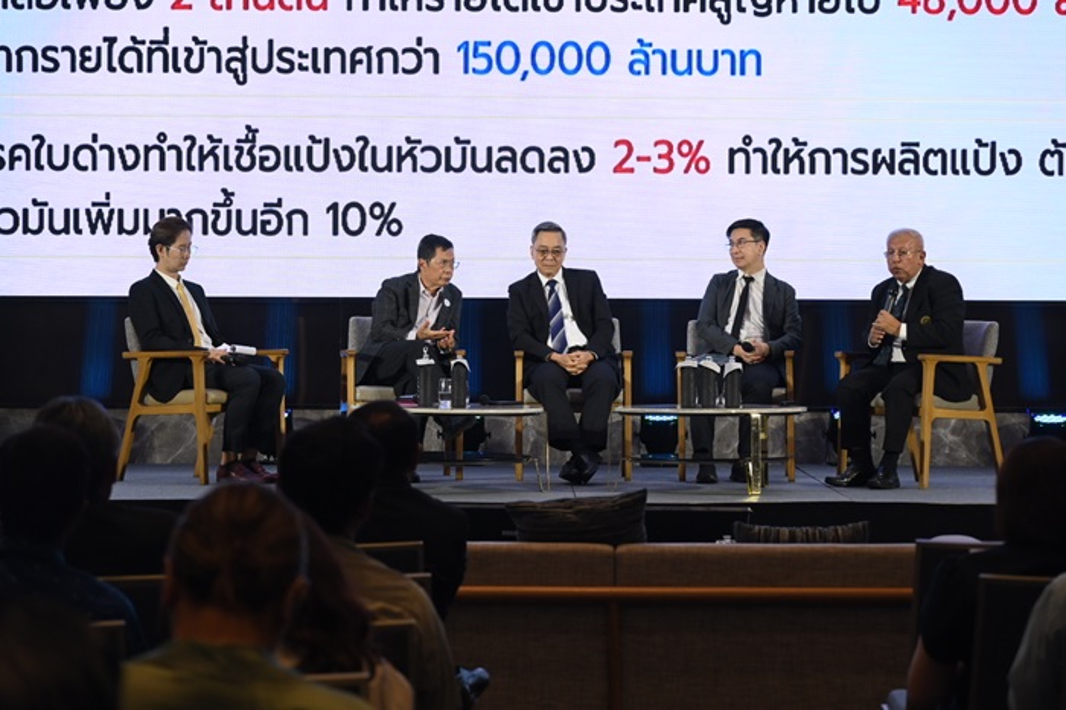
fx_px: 3596
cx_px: 533
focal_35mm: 122
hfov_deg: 16.9
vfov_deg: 11.3
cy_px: 355
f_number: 5
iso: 1000
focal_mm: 81
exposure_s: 1/100
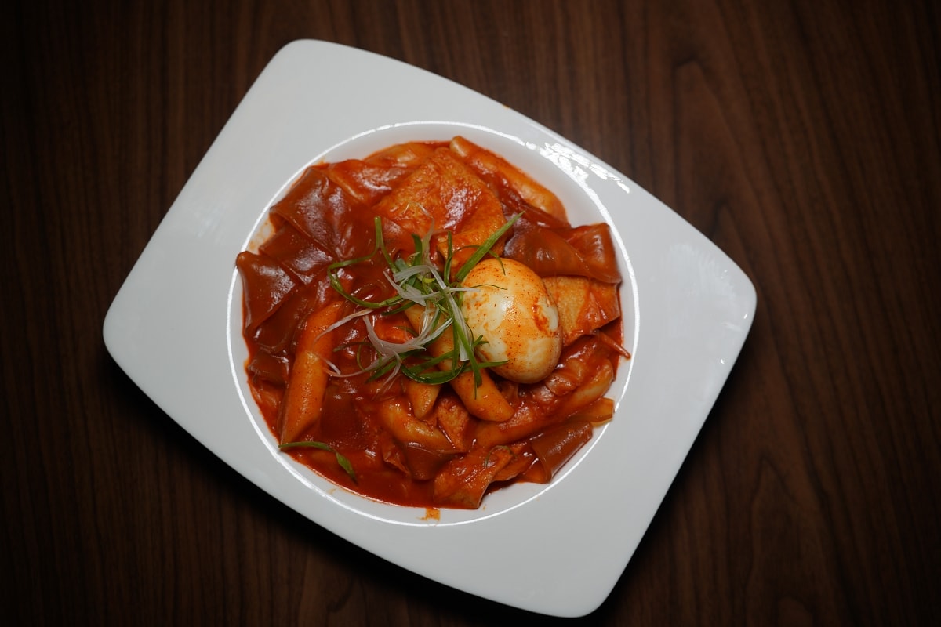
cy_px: 314
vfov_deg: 46.4
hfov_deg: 65.5
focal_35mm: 28
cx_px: 470
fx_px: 732
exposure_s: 1/60
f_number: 4
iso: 100
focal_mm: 28
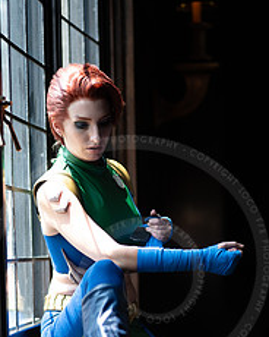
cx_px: 170
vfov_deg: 20.3
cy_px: 314
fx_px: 916
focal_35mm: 92
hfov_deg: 16.7
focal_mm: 50
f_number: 1.2
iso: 125
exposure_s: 1/800
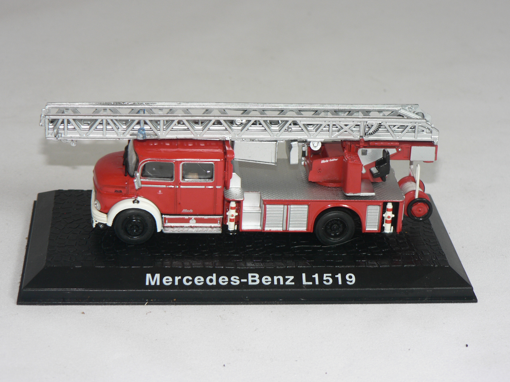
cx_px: 255
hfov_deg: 21.5
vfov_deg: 16.2
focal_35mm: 91
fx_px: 1341
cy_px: 191
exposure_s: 1/60
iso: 80
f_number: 3.2
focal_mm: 15.2
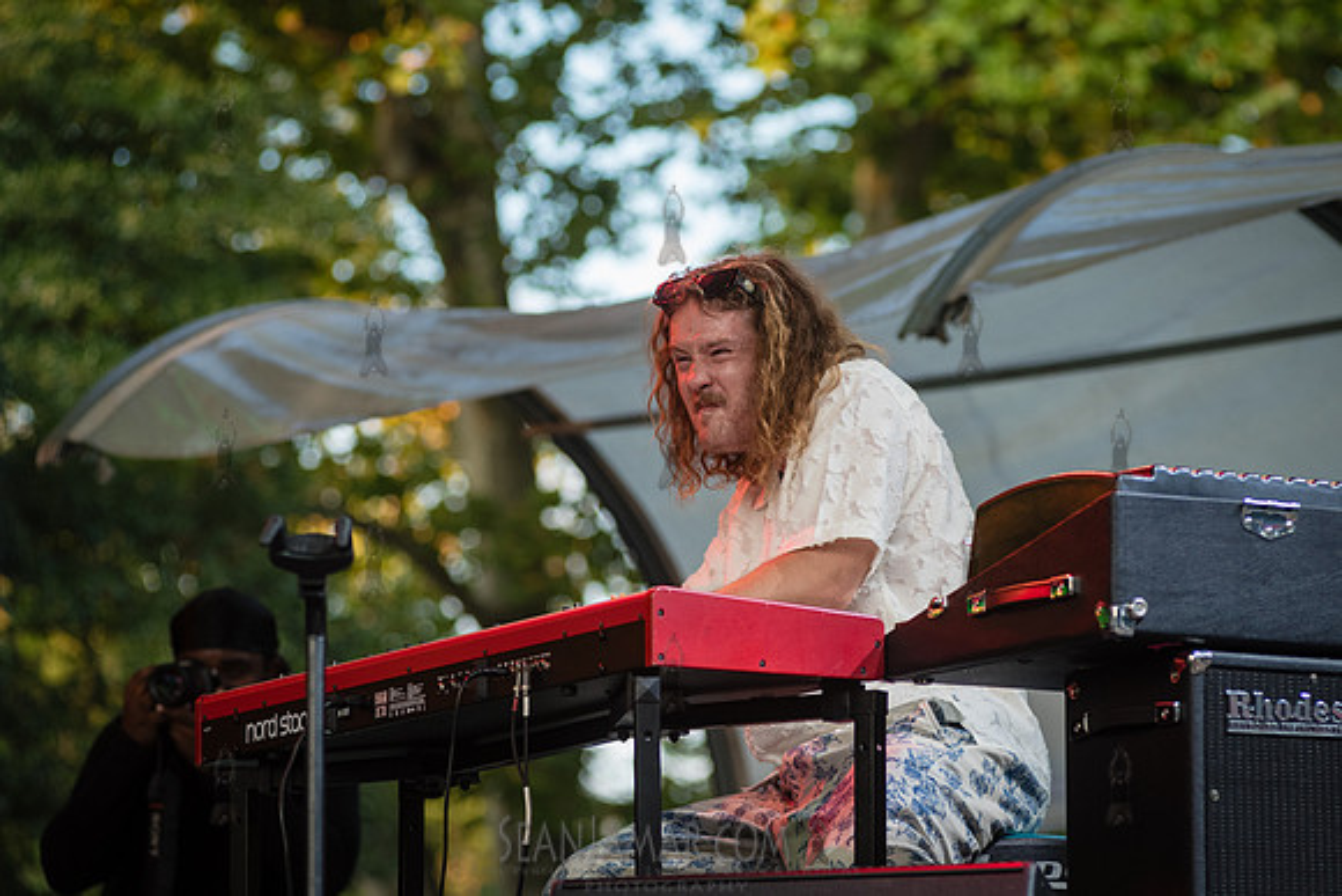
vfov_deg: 8.5
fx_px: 6041
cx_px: 739
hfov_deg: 12.7
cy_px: 413
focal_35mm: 162
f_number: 4
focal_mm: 135
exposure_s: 1/500
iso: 1000
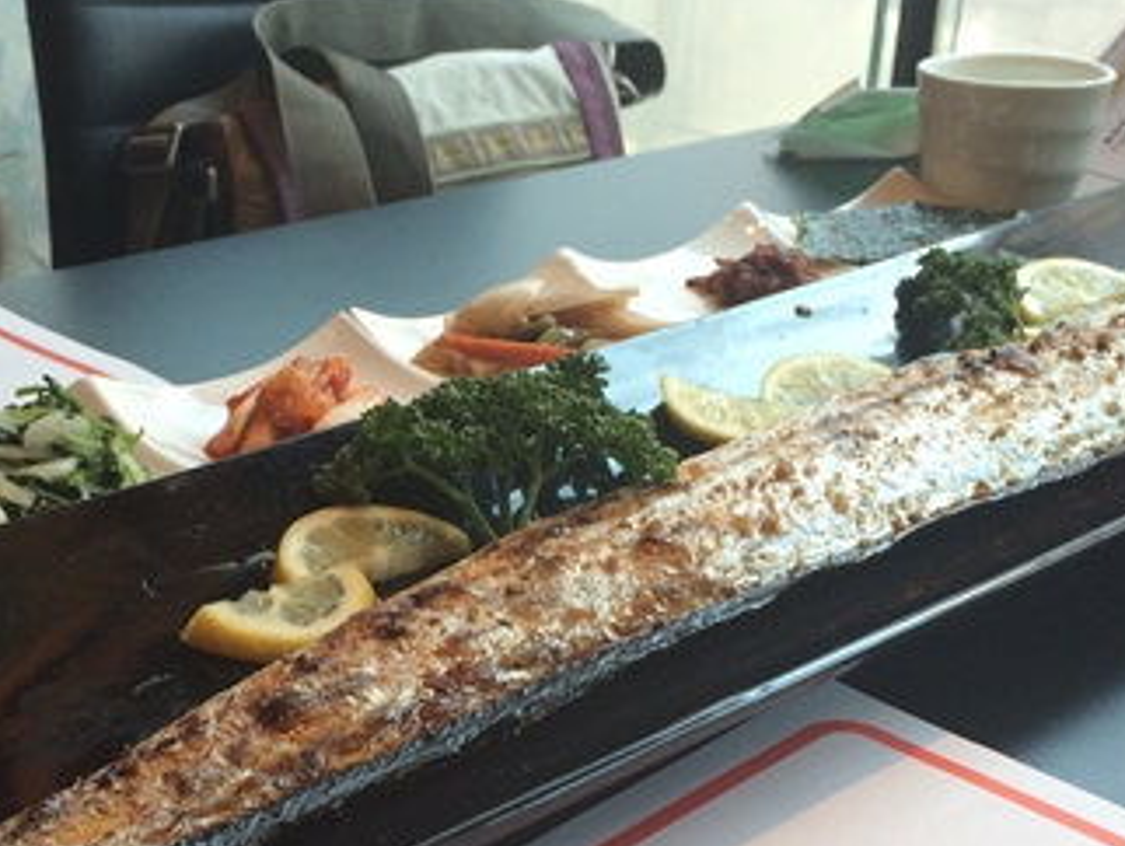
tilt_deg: -29.6
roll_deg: +1.9
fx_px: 1756
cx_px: 430
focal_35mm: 54
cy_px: 605
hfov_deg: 35.3
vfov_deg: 26.8
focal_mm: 4.15
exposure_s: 1/120
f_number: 2.2
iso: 50
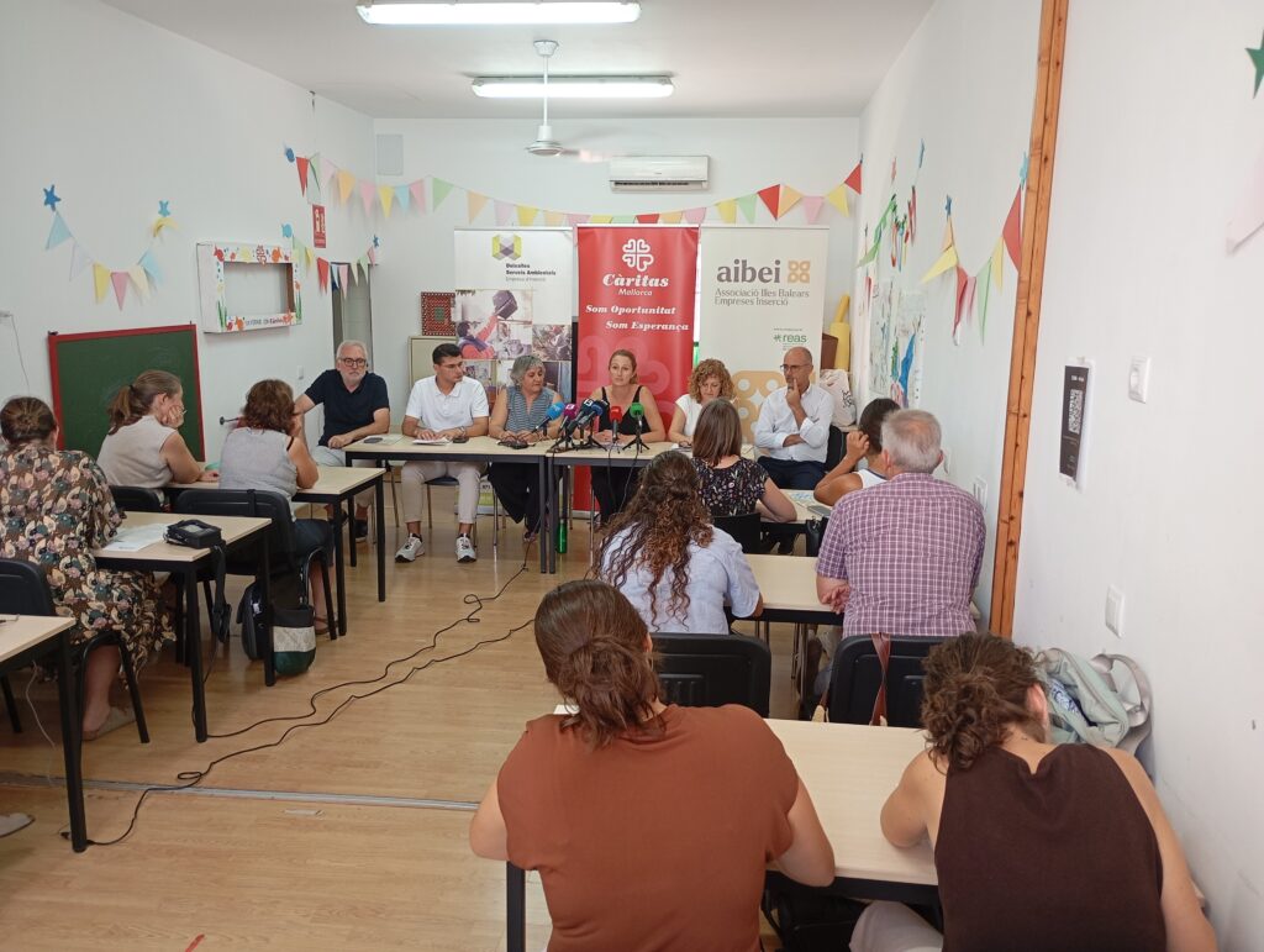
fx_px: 1024
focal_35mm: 28
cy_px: 476
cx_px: 632
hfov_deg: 63.4
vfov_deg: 49.9
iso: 566
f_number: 1.8
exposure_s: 1/33.3
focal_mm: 4.27
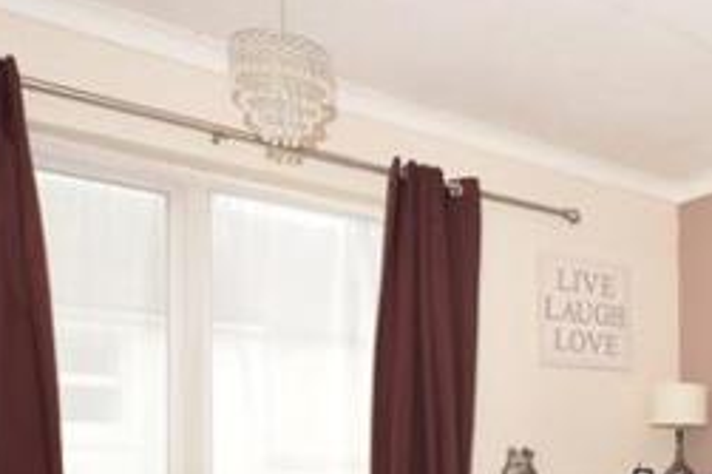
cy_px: 470
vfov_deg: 27.1
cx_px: 757
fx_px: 929
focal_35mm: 47
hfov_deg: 36.4
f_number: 5.6
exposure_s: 1/60
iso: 200
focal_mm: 12
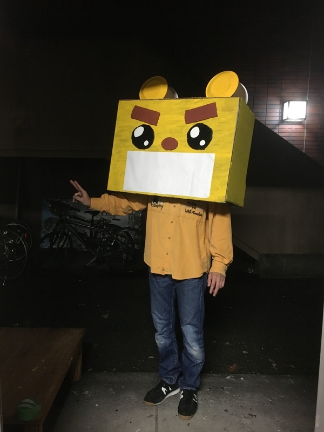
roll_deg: -1.4
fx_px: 362
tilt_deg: -7.5
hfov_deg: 48.2
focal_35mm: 29
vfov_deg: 61.7
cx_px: 162
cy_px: 216
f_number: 2.2
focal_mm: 4.15
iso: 200
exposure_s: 1/15
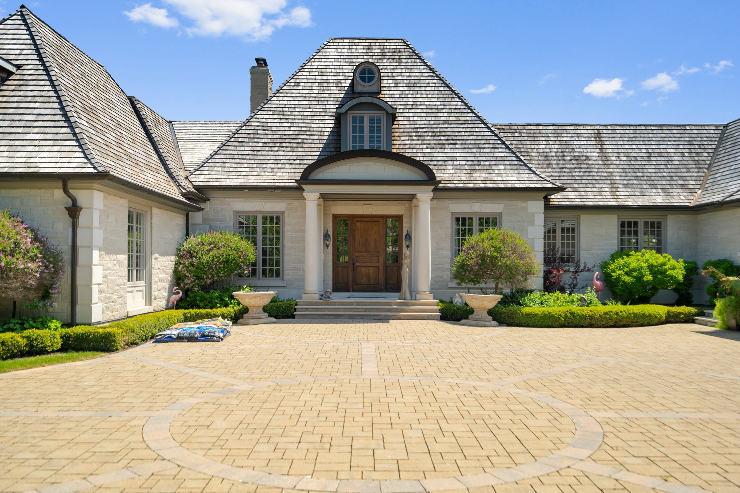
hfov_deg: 60.3
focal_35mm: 31
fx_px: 637
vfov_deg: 42.3
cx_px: 370
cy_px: 246
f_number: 6.3
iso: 100
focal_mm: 31
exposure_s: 1/500
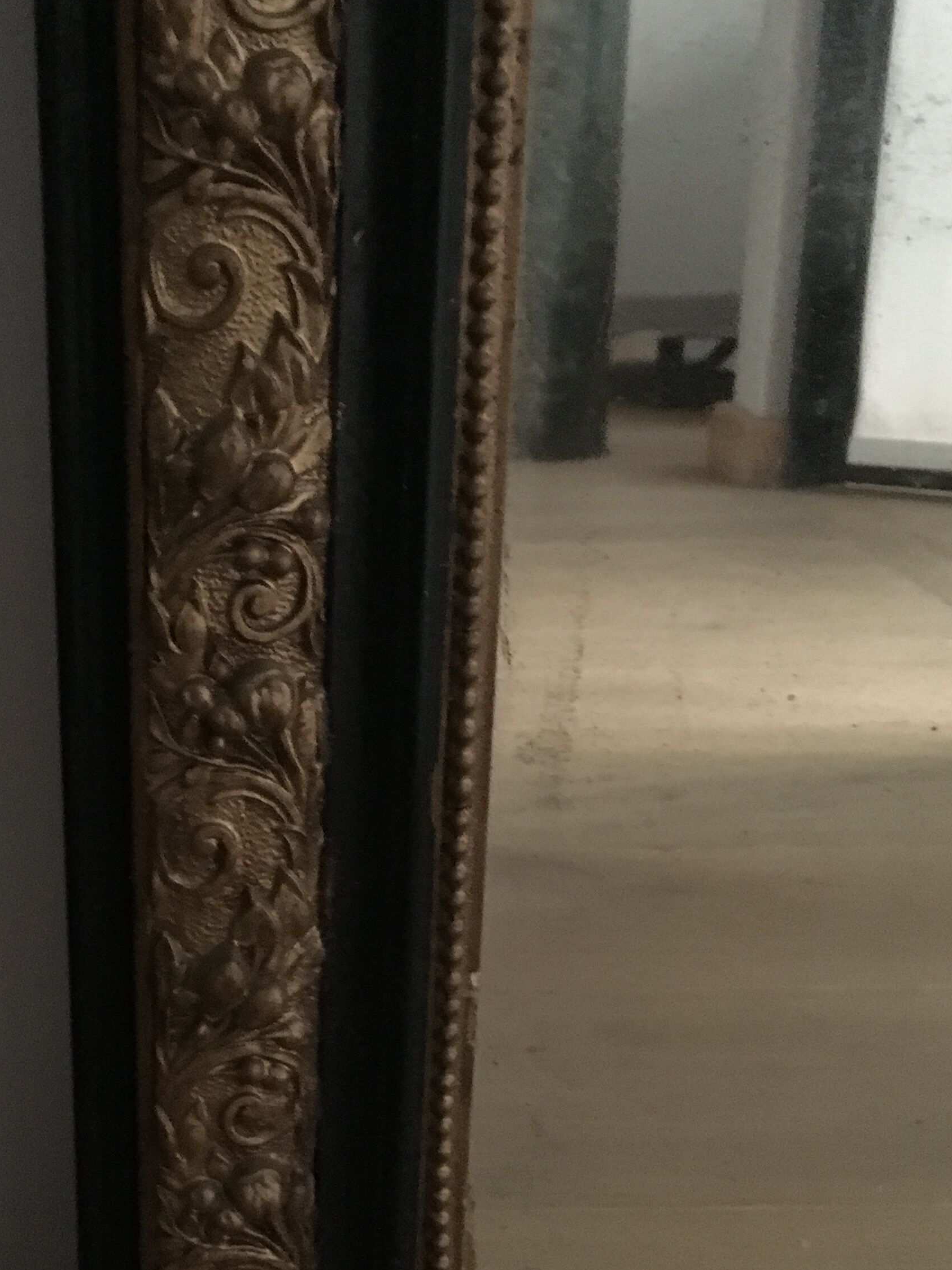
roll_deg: +0.5
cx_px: 219
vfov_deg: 36.6
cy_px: 781
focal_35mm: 52
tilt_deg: -27.3
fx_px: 1907
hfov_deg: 27.6
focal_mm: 4.15
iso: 640
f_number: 2.2
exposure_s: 1/17
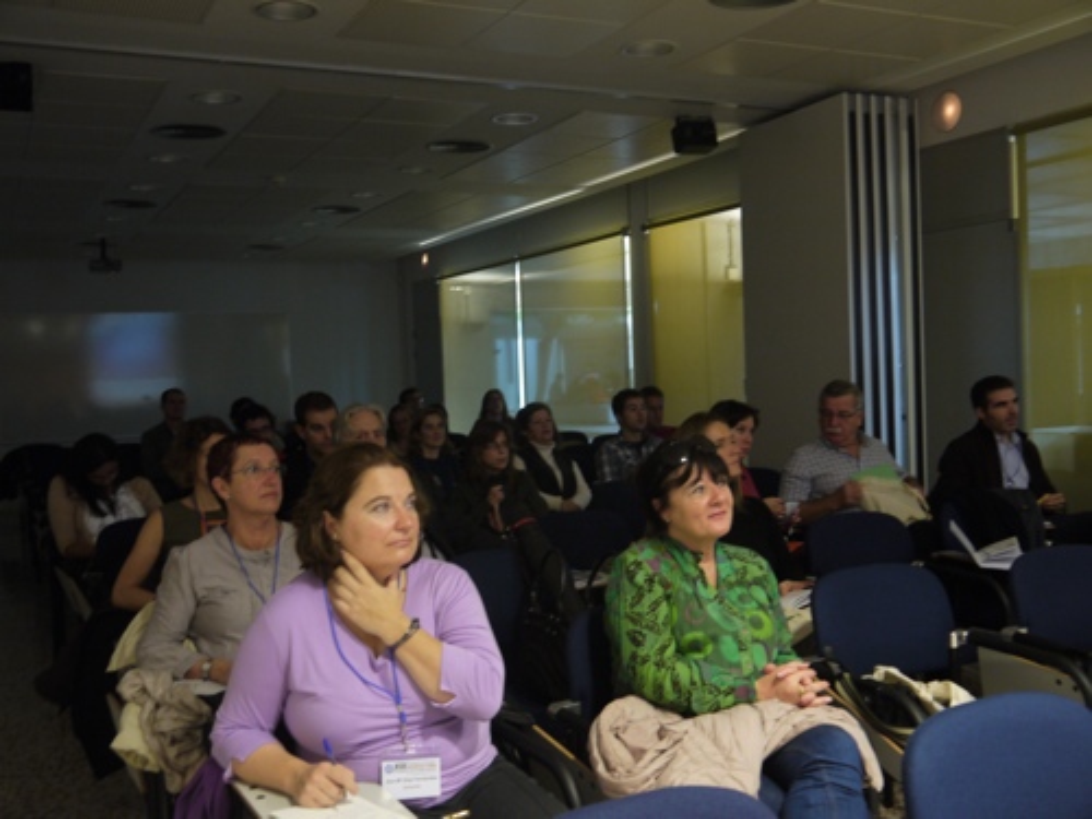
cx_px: 546
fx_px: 1136
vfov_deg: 39.7
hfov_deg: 51.4
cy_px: 410
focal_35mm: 36
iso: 400
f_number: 4.1
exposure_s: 1/8
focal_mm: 18
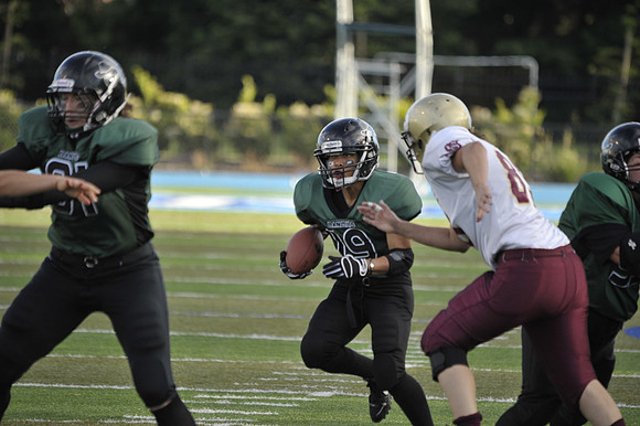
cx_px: 320
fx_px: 8883
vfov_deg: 2.7
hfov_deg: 4.1
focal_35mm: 500
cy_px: 213
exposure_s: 1/1000
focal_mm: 500
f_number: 6.3
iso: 1100
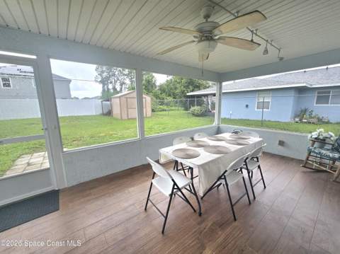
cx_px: 170
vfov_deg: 89.8
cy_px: 127
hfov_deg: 106.2
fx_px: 128
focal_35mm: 13
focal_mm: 2.2
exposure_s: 1/172
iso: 50
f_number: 2.2
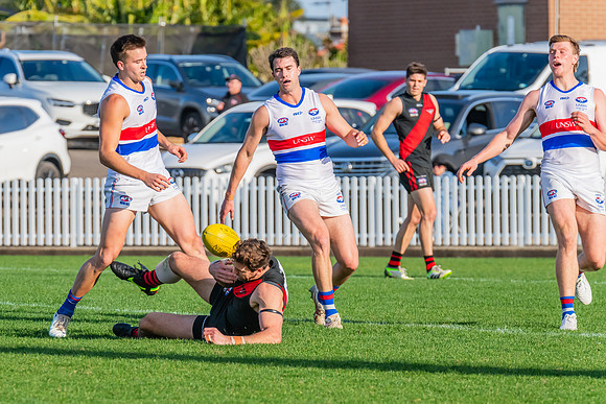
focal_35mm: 470
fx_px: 7918
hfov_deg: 4.4
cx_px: 214
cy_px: 215
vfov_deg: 2.9
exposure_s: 1/1250
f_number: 10
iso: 800
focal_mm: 360
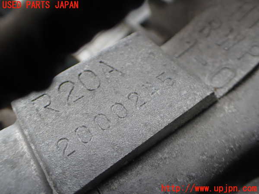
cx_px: 130
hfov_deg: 60.0
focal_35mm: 30
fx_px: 224
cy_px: 97
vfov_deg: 46.8
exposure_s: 1/125
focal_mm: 5.4
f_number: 2.3
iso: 125
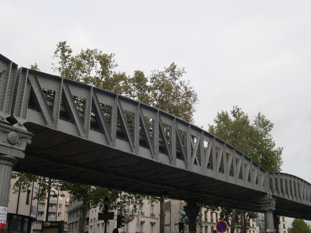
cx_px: 156
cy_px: 116
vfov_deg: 37.7
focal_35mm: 38
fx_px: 341
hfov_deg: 49.0
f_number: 7.6
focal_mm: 8
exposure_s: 1/94.5
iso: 100
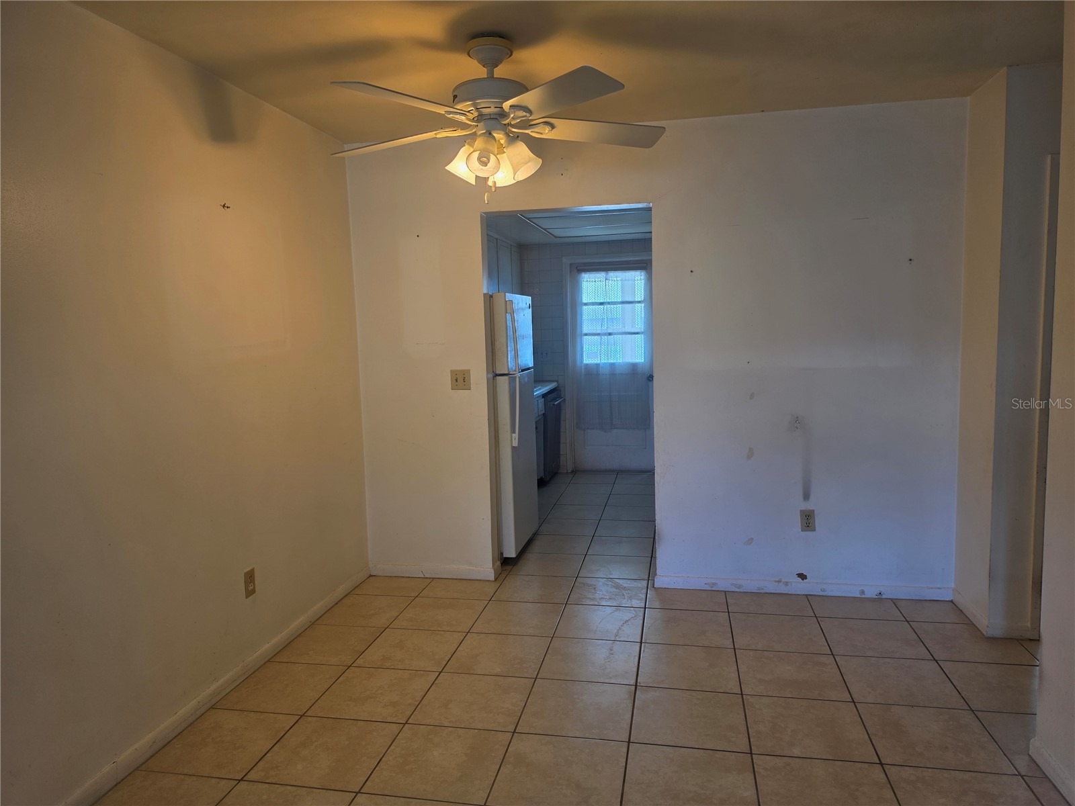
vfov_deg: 58.9
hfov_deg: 73.9
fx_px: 714
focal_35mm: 23
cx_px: 538
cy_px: 403
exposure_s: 1/120
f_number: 1.4
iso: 64
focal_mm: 6.5
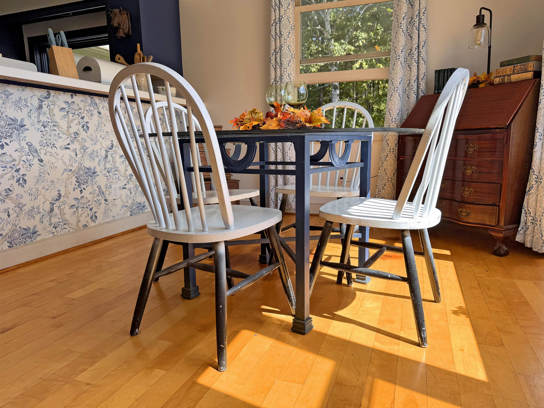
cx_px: 272
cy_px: 204
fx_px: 377
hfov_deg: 71.6
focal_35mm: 24
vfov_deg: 56.8
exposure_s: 1/678
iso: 80
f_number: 1.78
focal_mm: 6.76
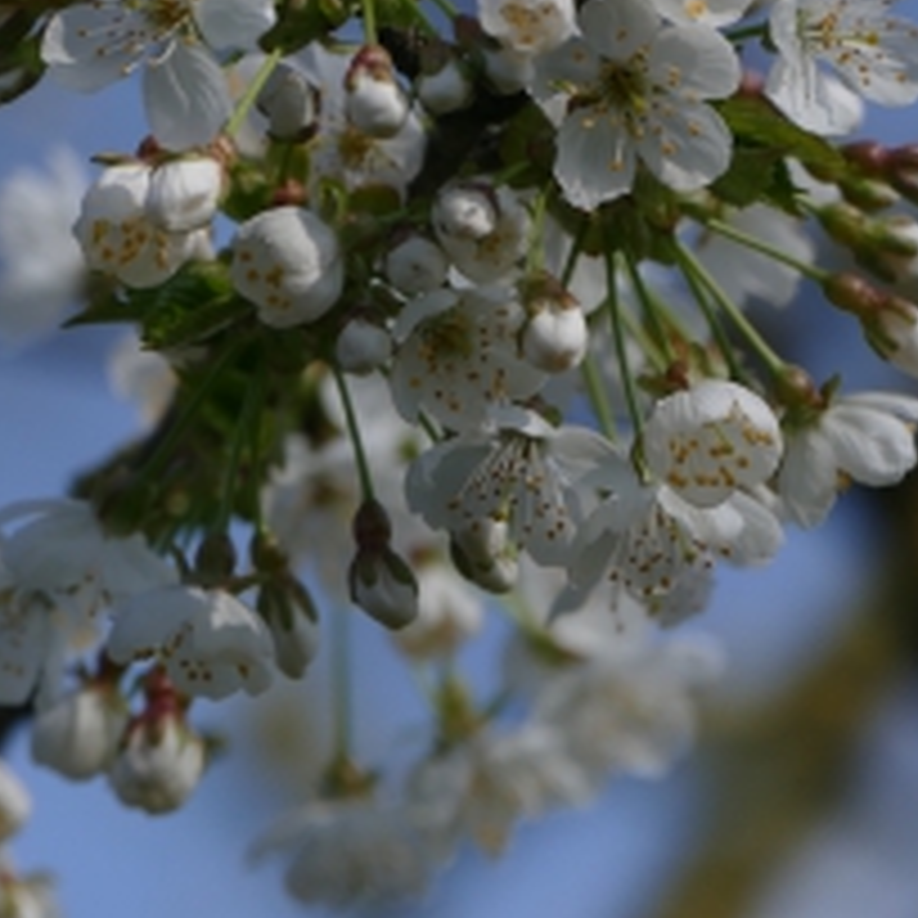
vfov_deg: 3.2
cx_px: 389
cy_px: 333
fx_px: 16292
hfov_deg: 3.2
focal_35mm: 543
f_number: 4
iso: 125
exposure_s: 1/1600
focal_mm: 118.56
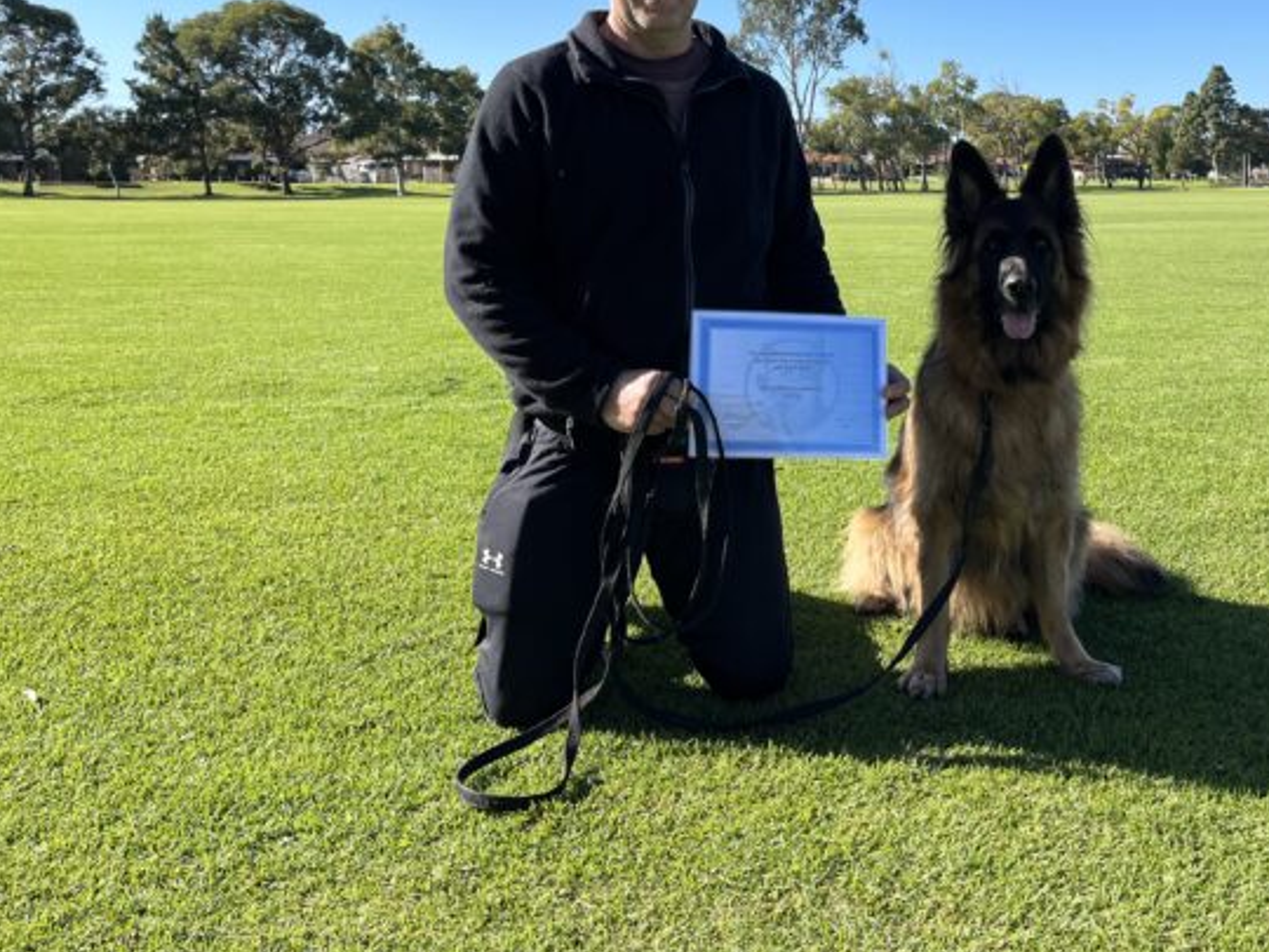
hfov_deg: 49.5
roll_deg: +0.3
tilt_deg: -4.2
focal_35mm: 37
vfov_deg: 38.0
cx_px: 815
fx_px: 1356
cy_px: 282
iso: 50
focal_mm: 5.1
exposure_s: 1/2222
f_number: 1.6
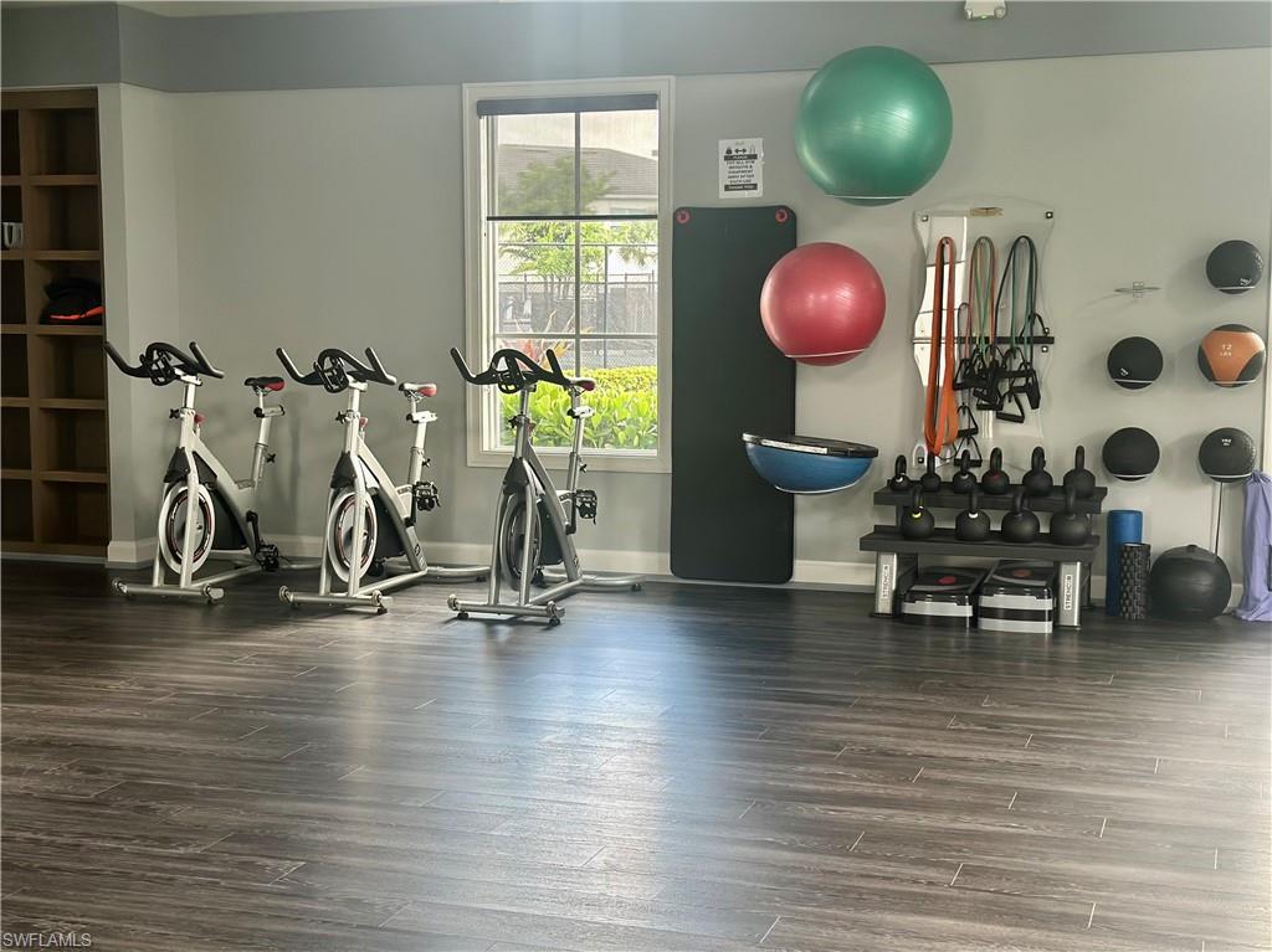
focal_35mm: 48
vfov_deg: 30.2
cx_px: 636
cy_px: 476
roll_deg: +0.6
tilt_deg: -4.0
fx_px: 1763
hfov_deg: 39.7
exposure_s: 1/62
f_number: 1.78
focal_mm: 6.86
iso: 125
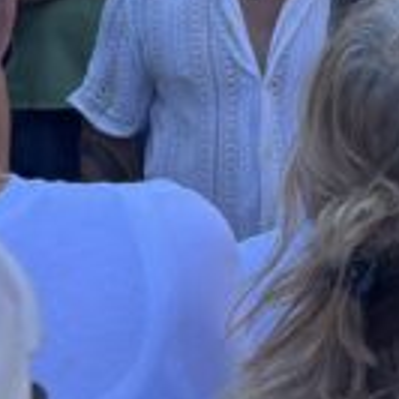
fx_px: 2308
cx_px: 609
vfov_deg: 9.7
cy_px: -69
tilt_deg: -8.5
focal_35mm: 177
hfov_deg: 9.6
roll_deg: +1.2
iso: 50
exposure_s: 1/1152
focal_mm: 5.96
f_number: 1.6
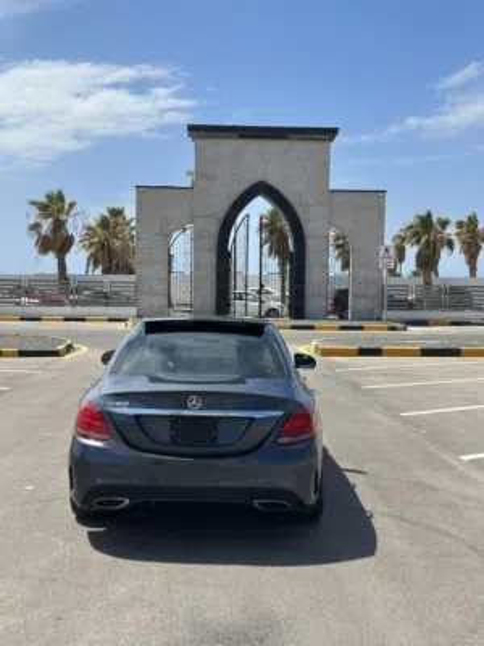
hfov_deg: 30.3
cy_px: 323
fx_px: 895
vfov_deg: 39.7
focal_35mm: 48
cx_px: 242
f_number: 1.78
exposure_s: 1/5882
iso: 80
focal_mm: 6.86
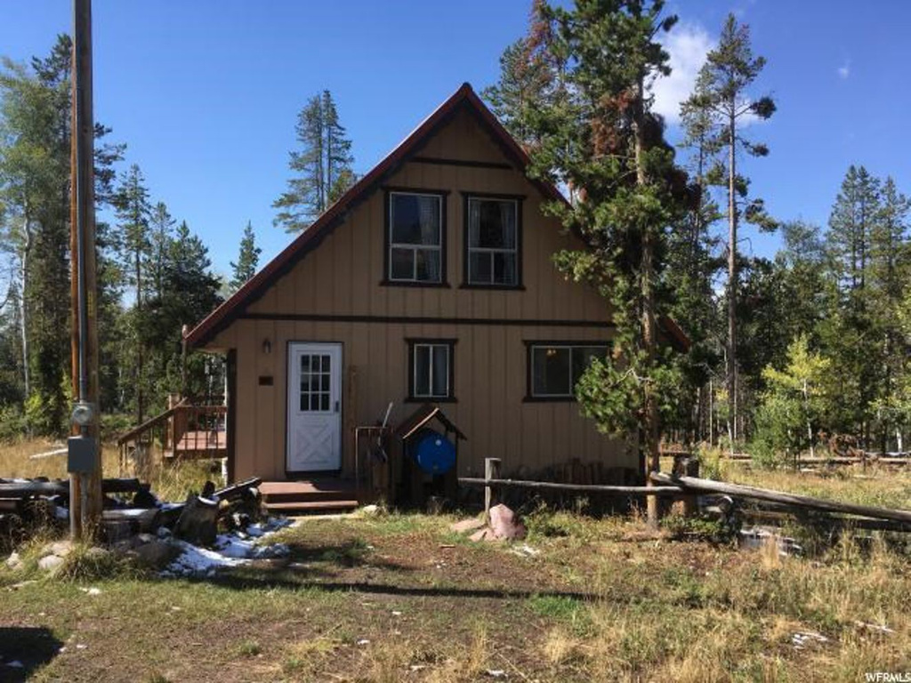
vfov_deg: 48.2
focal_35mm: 29
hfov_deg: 61.7
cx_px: 456
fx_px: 763
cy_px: 342
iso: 25
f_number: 2.2
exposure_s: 1/845
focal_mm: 4.15
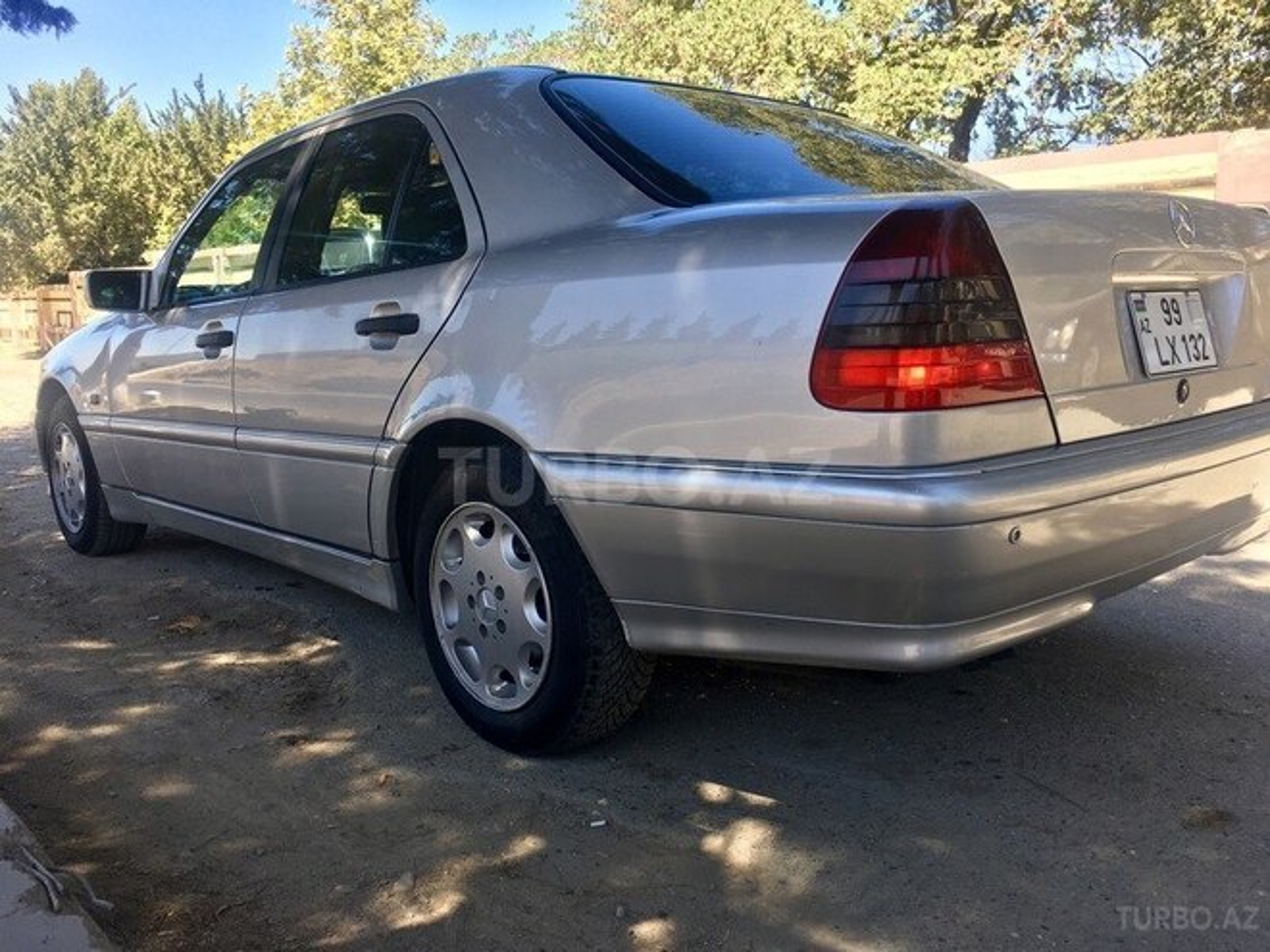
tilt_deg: -8.9
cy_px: 476
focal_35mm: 29
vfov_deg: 48.2
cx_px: 635
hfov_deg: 61.7
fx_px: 1064
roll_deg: +0.0
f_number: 2.2
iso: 25
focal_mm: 4.15
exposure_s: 1/346
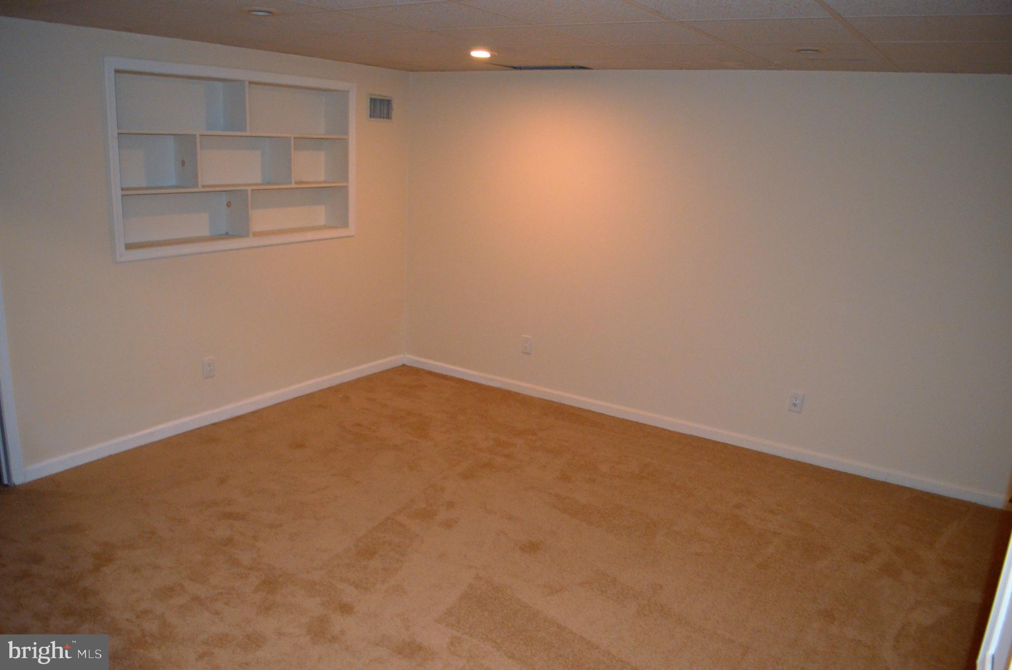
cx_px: 506
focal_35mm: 27
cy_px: 335
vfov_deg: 47.7
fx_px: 757
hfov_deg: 67.5
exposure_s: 1/60
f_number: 3.5
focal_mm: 18
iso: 2800
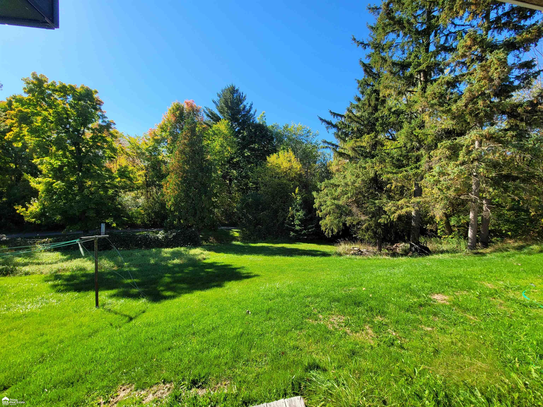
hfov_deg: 106.2
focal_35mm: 13
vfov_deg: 89.9
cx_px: 272
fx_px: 204
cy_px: 204
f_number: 2.2
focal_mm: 2.2
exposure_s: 1/929
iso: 50
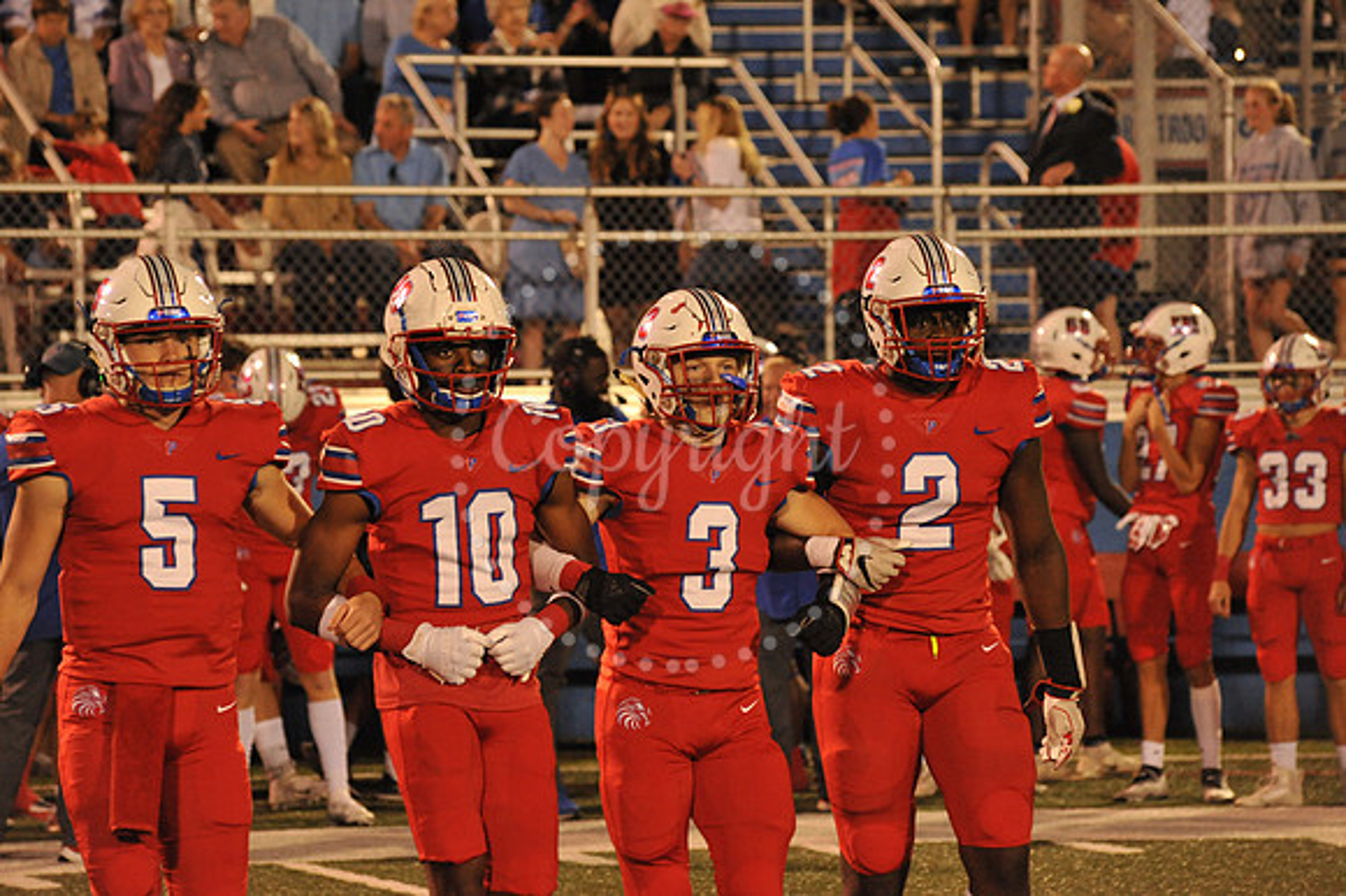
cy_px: 448
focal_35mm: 200
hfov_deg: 10.3
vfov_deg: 6.9
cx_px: 673
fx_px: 7473
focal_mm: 200
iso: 5000
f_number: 7.1
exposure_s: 1/160
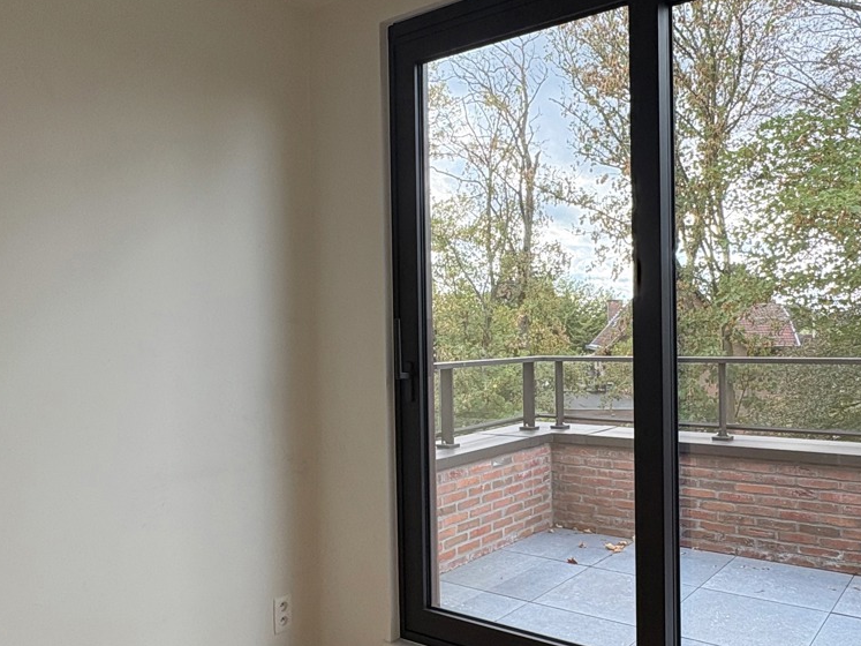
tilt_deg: +0.0
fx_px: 746
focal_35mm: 30
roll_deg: +1.3
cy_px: 344
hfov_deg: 59.6
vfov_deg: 46.8
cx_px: 505
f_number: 2.2
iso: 64
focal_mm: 2.22
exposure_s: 1/148
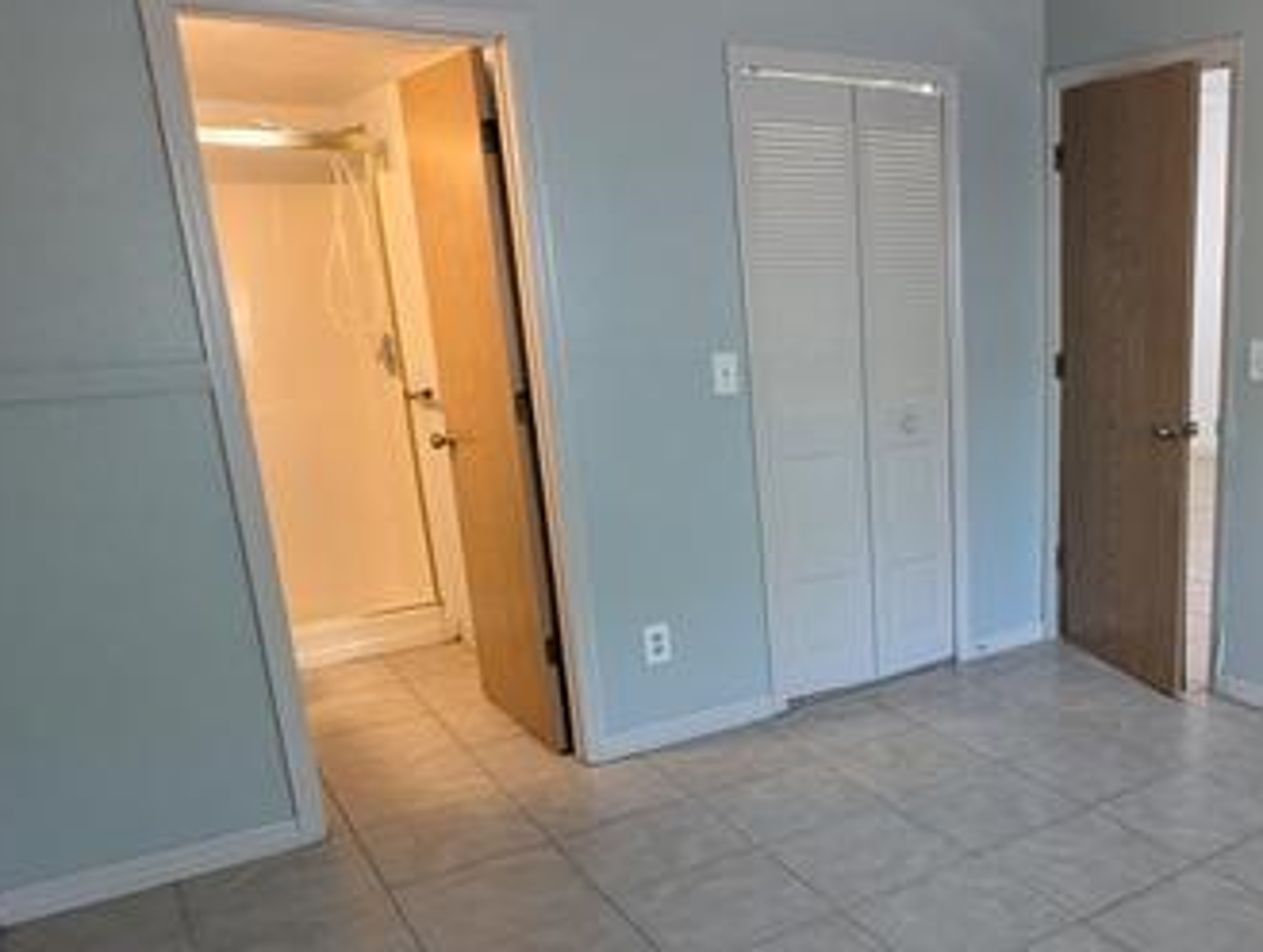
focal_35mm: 31
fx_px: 1133
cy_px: 583
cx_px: 992
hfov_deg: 54.6
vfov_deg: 45.3
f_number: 2.2
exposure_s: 1/60
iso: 571
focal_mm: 2.35
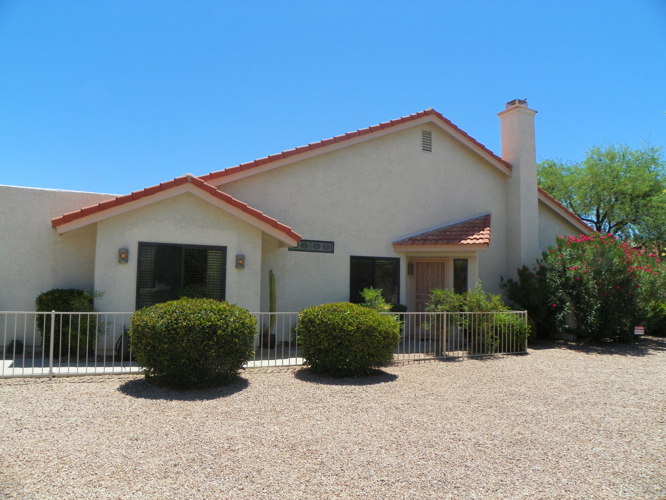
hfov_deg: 67.3
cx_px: 333
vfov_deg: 53.1
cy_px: 250
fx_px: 501
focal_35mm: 26
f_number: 5
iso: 64
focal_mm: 4.6
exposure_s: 1/400
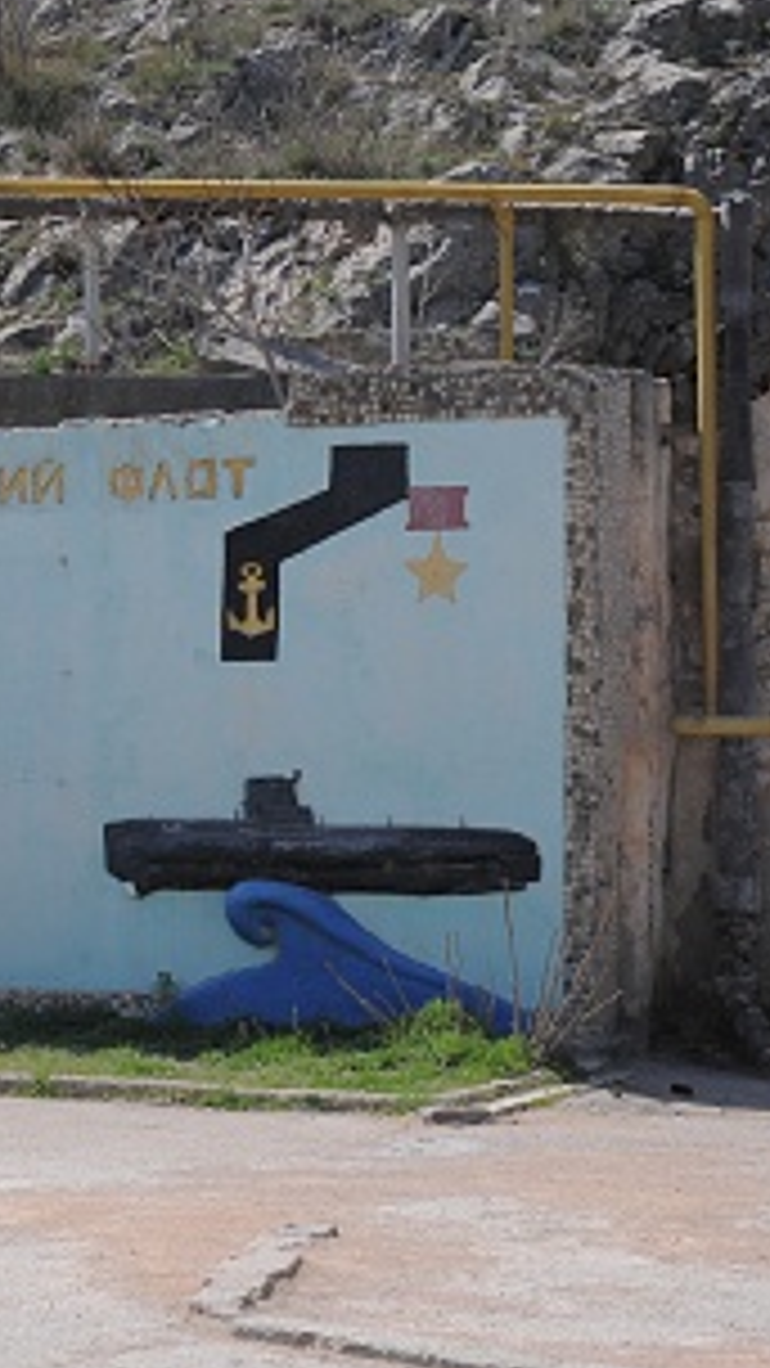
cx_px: -270
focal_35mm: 99
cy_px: 538
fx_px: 3593
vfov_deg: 21.5
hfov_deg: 11.8
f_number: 7.1
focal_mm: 32
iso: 200
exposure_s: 1/640
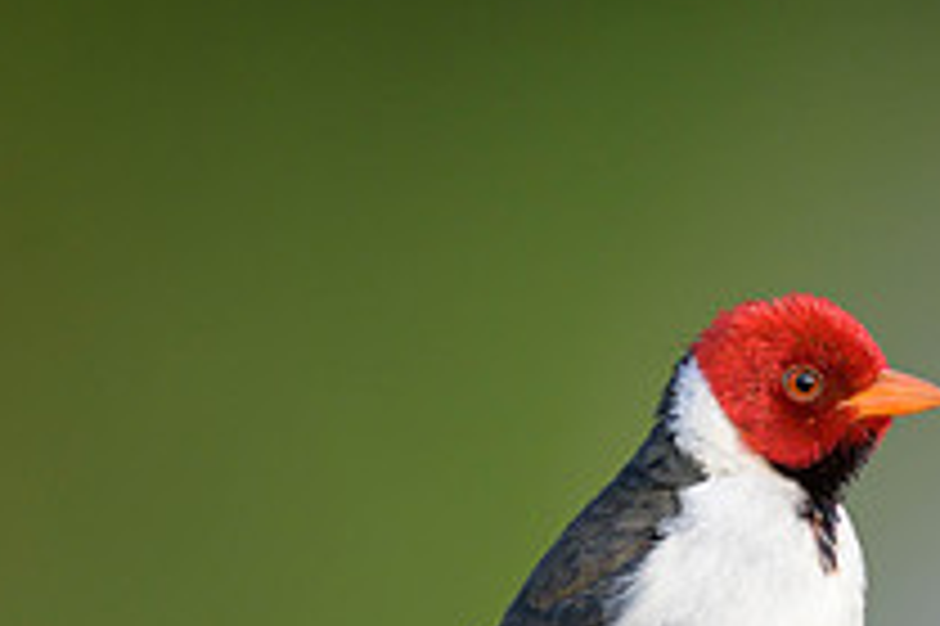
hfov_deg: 0.9
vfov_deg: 0.6
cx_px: 1235
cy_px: 750
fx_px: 59198
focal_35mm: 2269
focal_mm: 560
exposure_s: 1/1250
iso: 280
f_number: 4
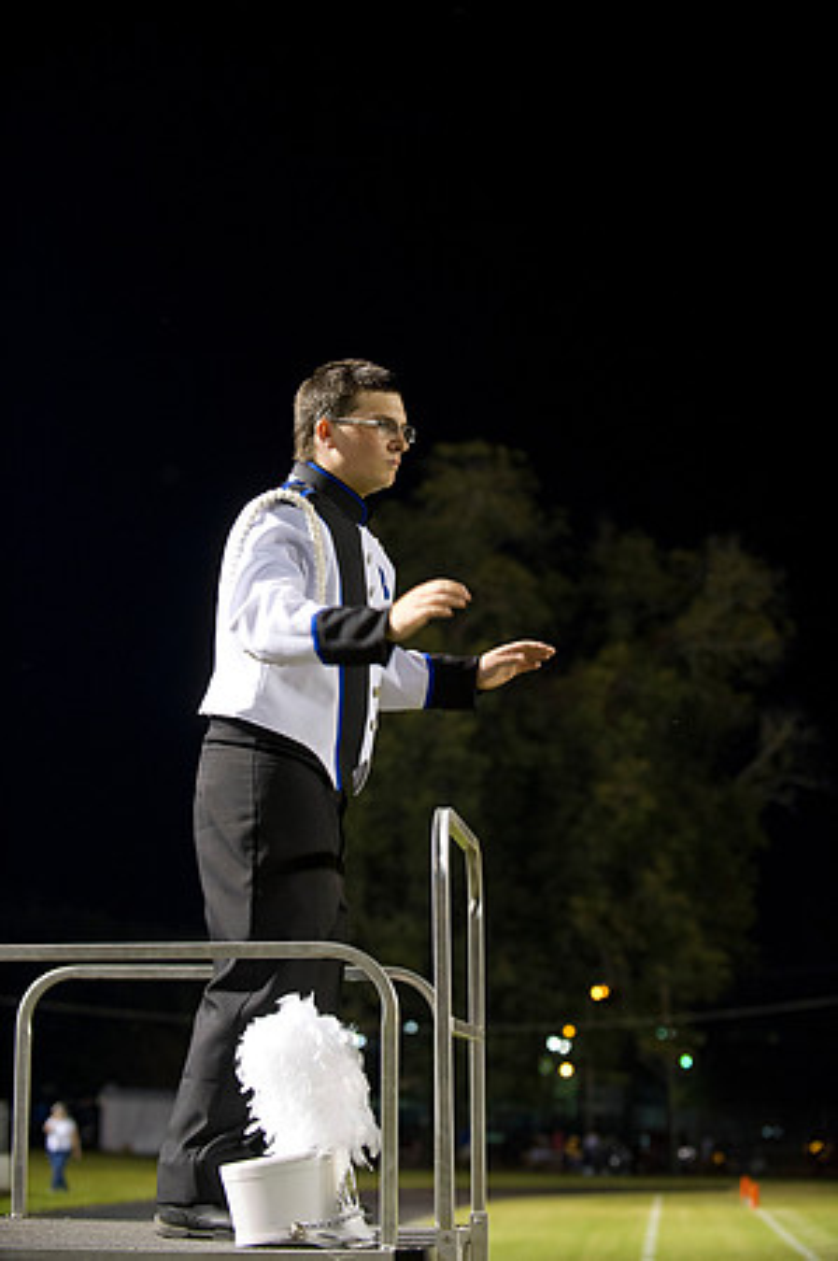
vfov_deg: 27.0
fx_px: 2625
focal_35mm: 75
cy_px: 630
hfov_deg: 18.1
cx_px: 419
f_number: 3.2
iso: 3200
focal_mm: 75
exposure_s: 1/125
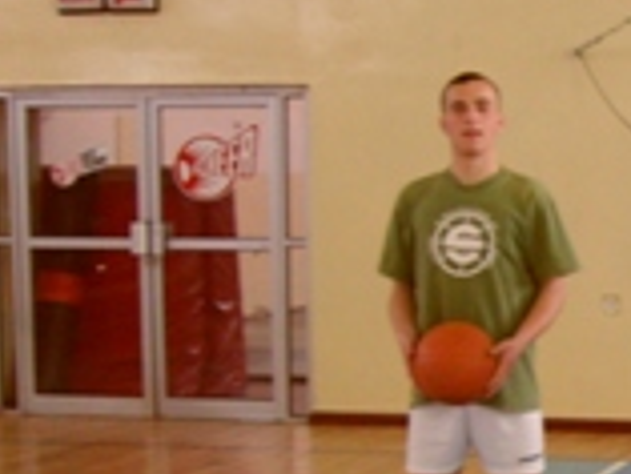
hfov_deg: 18.0
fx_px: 1824
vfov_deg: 14.7
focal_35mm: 100
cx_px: 872
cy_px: 390
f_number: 2.8
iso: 140
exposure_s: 1/10
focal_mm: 5.8
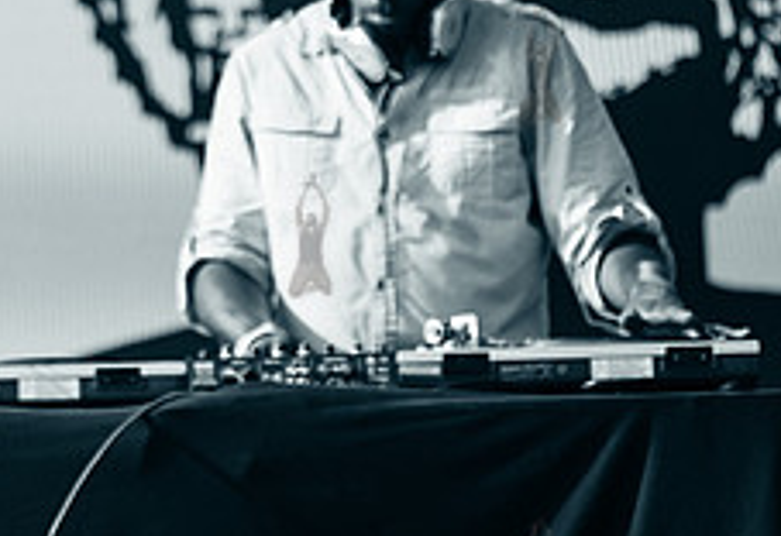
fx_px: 5081
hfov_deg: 8.6
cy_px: 38
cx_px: -284
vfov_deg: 6.0
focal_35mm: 232
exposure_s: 1/2500
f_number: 2.8
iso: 500
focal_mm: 80
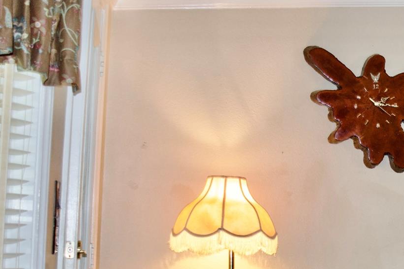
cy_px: 247
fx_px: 1010
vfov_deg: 15.0
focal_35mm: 90
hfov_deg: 21.3
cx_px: 457
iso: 800
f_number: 4
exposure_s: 1/60
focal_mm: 24
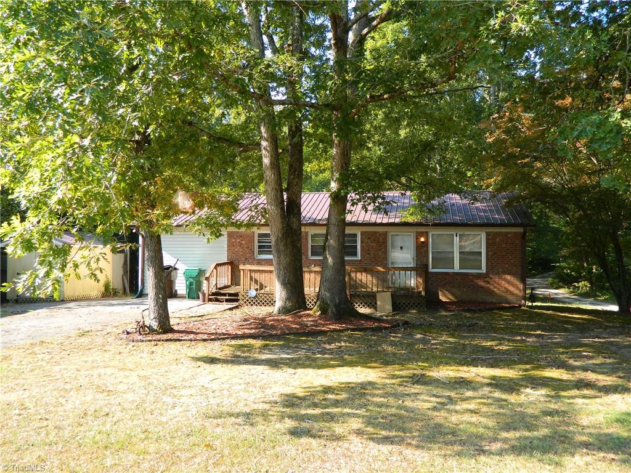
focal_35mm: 31
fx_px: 565
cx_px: 316
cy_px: 236
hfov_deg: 58.4
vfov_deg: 45.4
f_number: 3.2
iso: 110
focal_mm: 5.6
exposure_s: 1/200
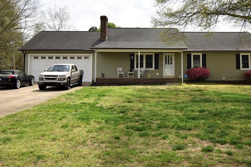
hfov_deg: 55.4
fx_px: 237
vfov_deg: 38.2
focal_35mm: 34
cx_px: 151
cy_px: 48
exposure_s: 1/640
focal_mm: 14
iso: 125
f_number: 5
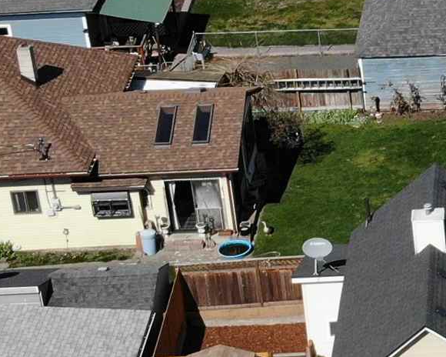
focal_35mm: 124
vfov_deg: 12.4
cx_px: 624
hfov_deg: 14.7
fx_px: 1637
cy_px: 185
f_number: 2.8
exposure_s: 1/1456
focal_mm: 4.5
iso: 100
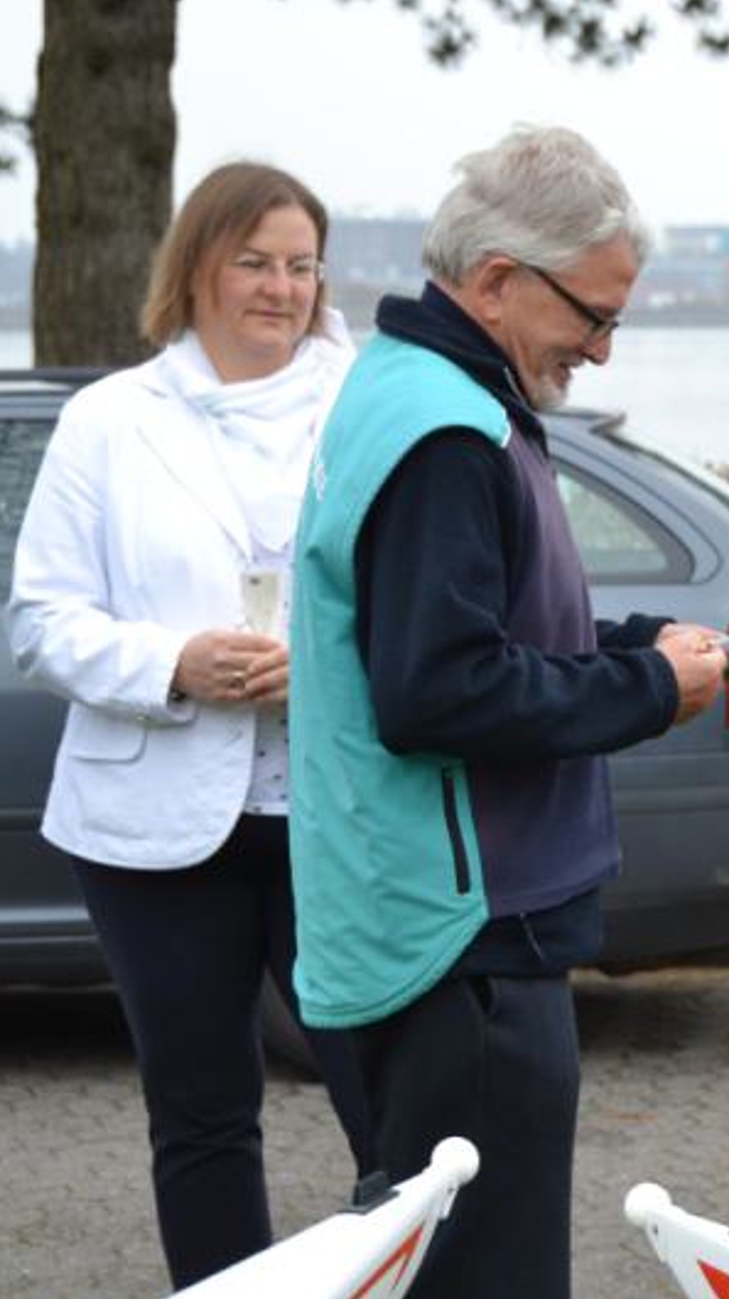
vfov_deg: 16.4
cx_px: 815
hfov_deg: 9.2
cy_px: 648
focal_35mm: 131
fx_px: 4501
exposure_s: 1/125
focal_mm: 55
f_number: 5.6
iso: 200
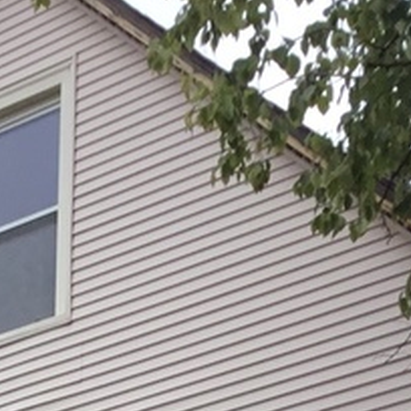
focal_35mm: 145
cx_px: 60
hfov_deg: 12.0
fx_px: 1948
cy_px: 947
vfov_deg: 10.5
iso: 25
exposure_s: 1/377
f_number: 2.4
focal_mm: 3.3
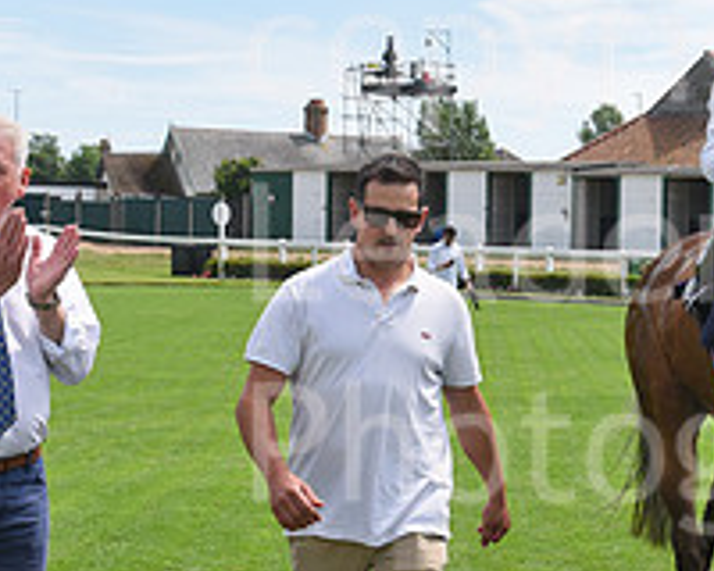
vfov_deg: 17.7
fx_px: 1838
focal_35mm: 87
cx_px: 714
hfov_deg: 21.2
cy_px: 277
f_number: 5.6
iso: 500
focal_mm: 32
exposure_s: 1/2000
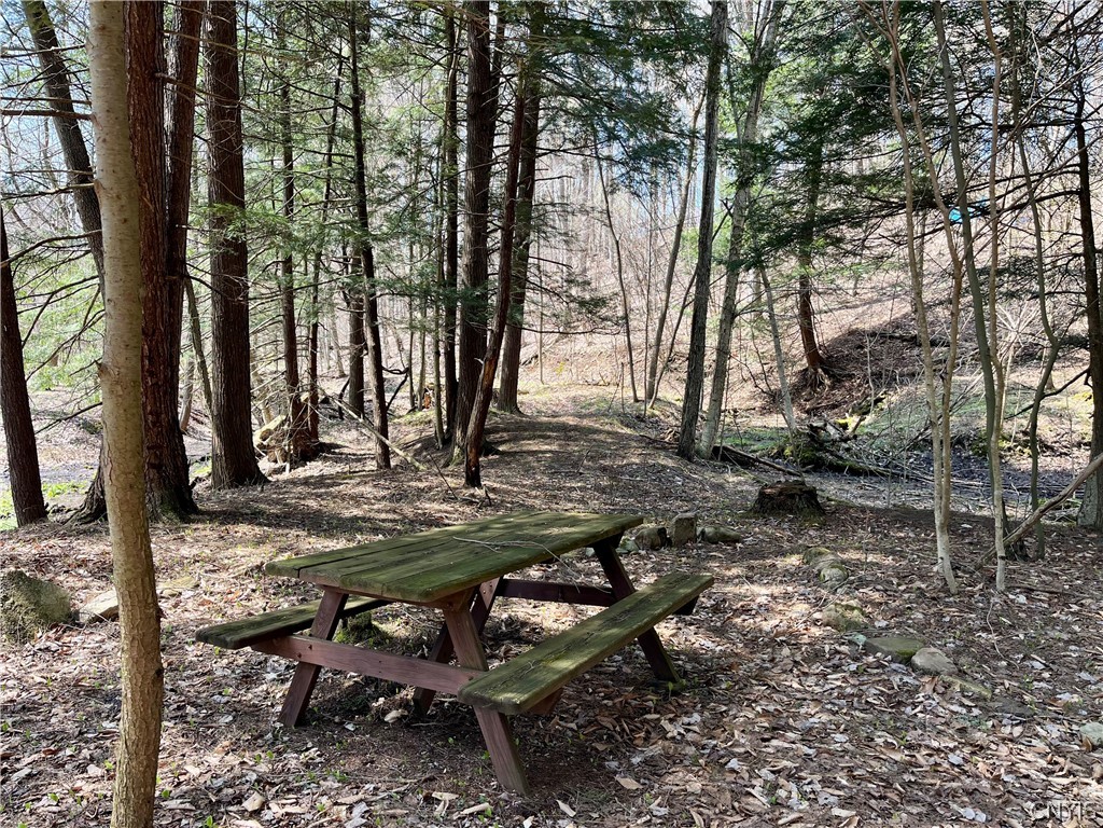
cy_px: 414
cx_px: 552
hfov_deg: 67.3
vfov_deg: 53.1
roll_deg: -0.8
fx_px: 828
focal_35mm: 26
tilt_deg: -3.3
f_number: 1.6
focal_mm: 5.1
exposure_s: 1/245
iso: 40
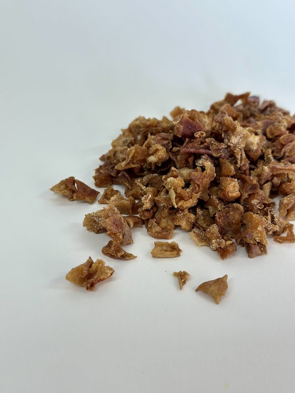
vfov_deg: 39.7
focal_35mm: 48
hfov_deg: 30.3
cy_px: 196
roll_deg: -3.7
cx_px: 148
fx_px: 545
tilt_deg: -35.3
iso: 125
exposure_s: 1/79
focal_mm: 6.86
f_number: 1.78
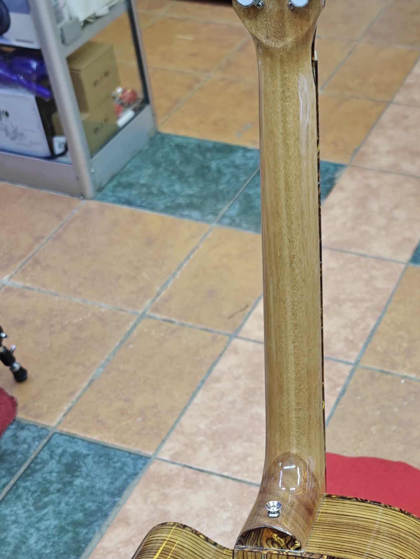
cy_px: 405
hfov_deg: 25.7
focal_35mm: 56
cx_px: 332
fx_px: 904
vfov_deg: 33.8
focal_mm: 6.06
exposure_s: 1/100
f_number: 1.7
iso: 640
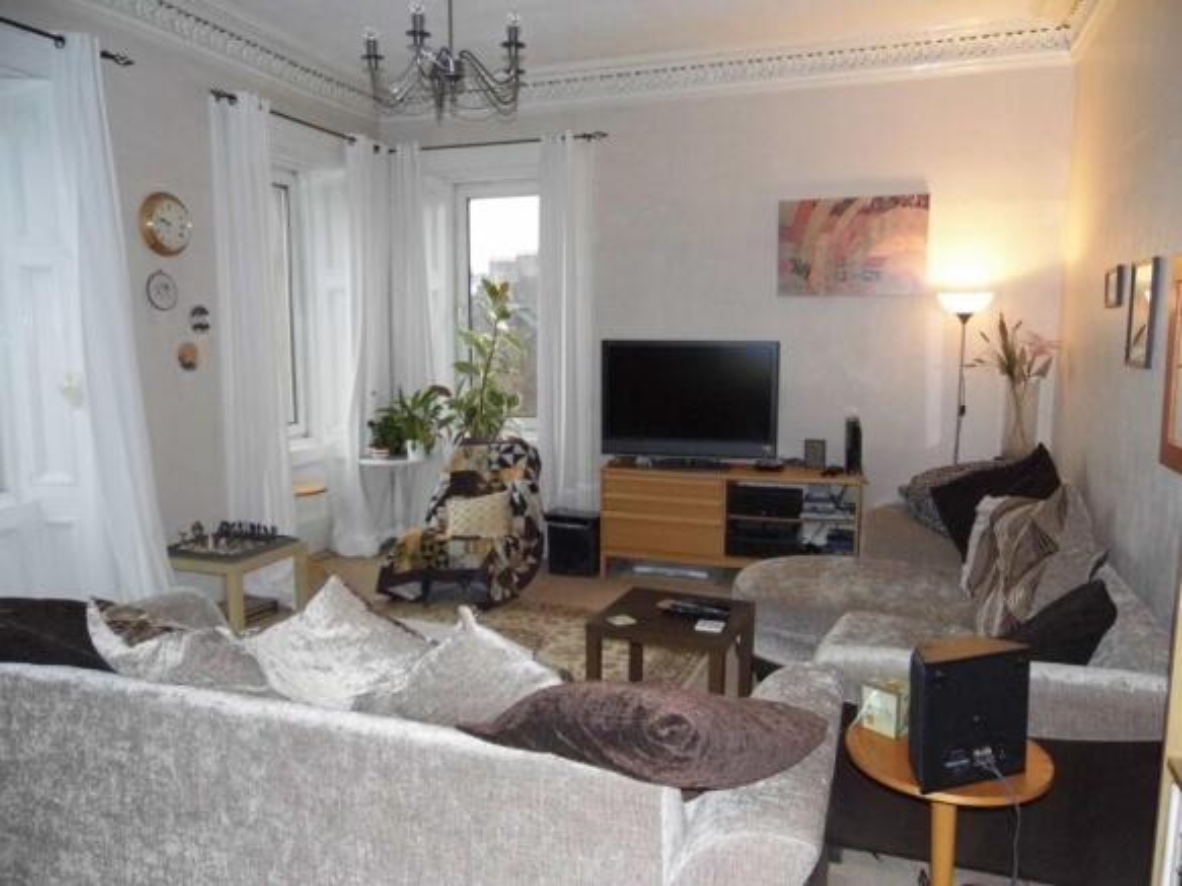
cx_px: 591
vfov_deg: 54.9
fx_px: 853
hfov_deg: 69.4
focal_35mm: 25
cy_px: 443
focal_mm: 4.5
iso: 400
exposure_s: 1/60
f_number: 3
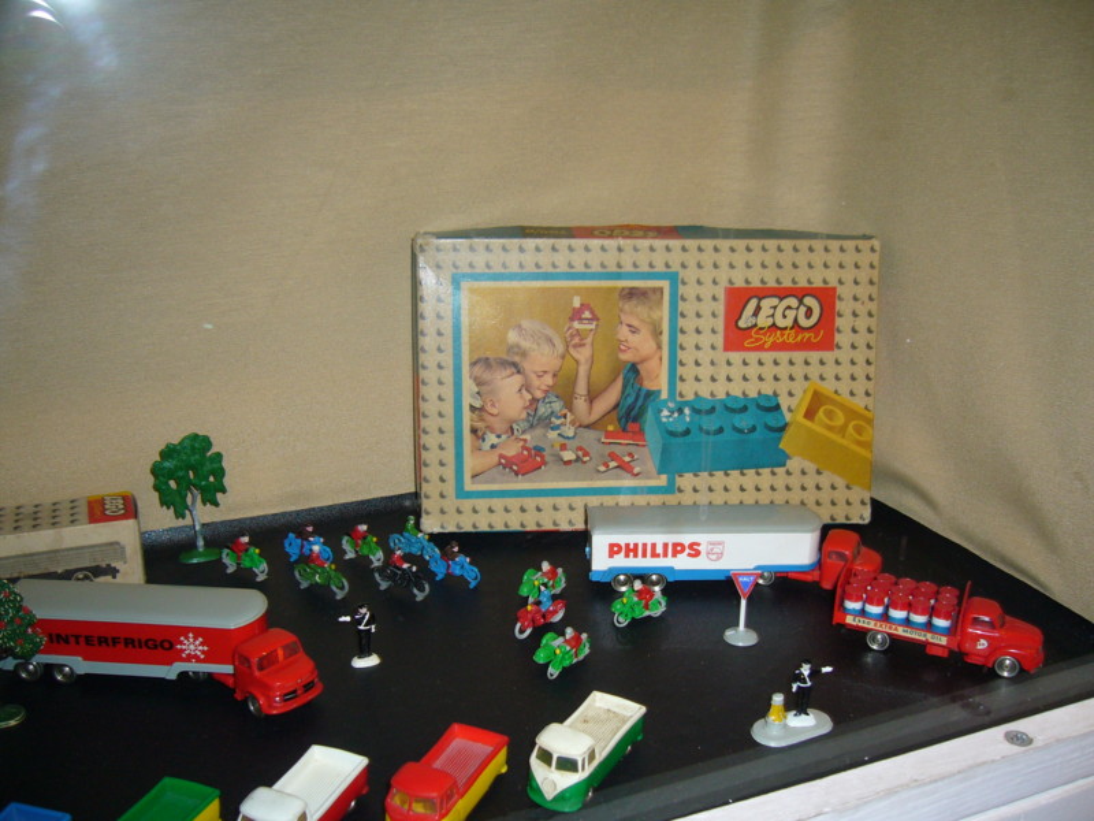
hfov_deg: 52.6
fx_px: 1106
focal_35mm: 35
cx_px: 547
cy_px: 410
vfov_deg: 40.7
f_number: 2.8
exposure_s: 1/30
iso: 100
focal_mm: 5.8
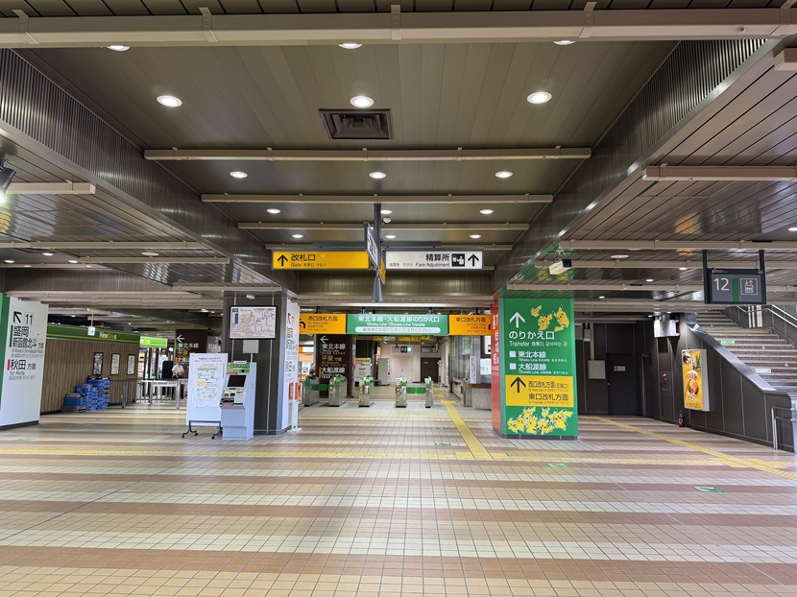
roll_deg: -0.8
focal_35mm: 24
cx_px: 398
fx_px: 552
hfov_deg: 71.6
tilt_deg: +6.3
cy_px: 298
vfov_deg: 56.8
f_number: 1.78
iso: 125
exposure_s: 1/50
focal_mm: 6.76
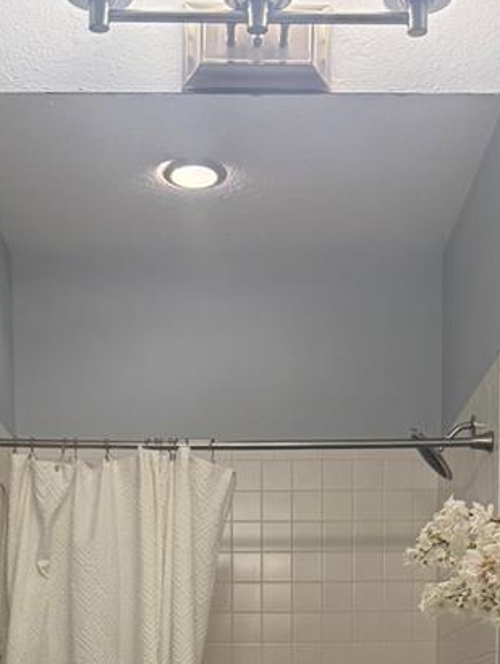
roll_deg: -0.3
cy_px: 821
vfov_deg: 24.8
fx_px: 1346
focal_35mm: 70
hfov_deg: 21.0
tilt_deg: -2.8
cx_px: 212
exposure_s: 1/120
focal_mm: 6.76
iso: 320
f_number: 1.78
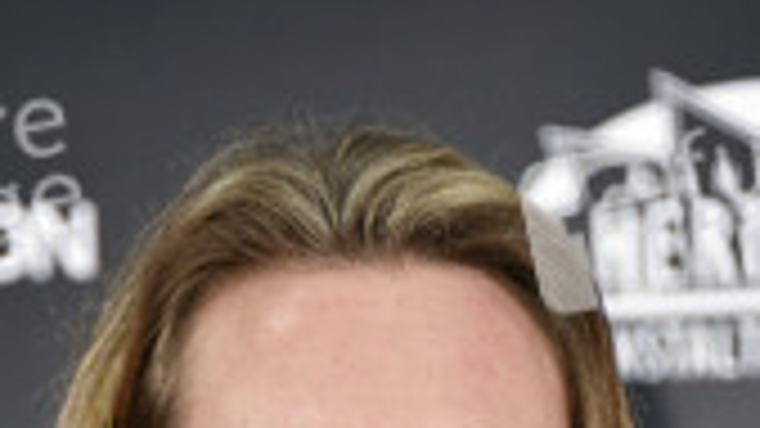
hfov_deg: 4.6
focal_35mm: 472
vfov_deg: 2.6
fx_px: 9510
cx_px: 342
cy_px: 883
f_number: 5.6
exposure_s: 1/160
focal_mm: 190
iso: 1000
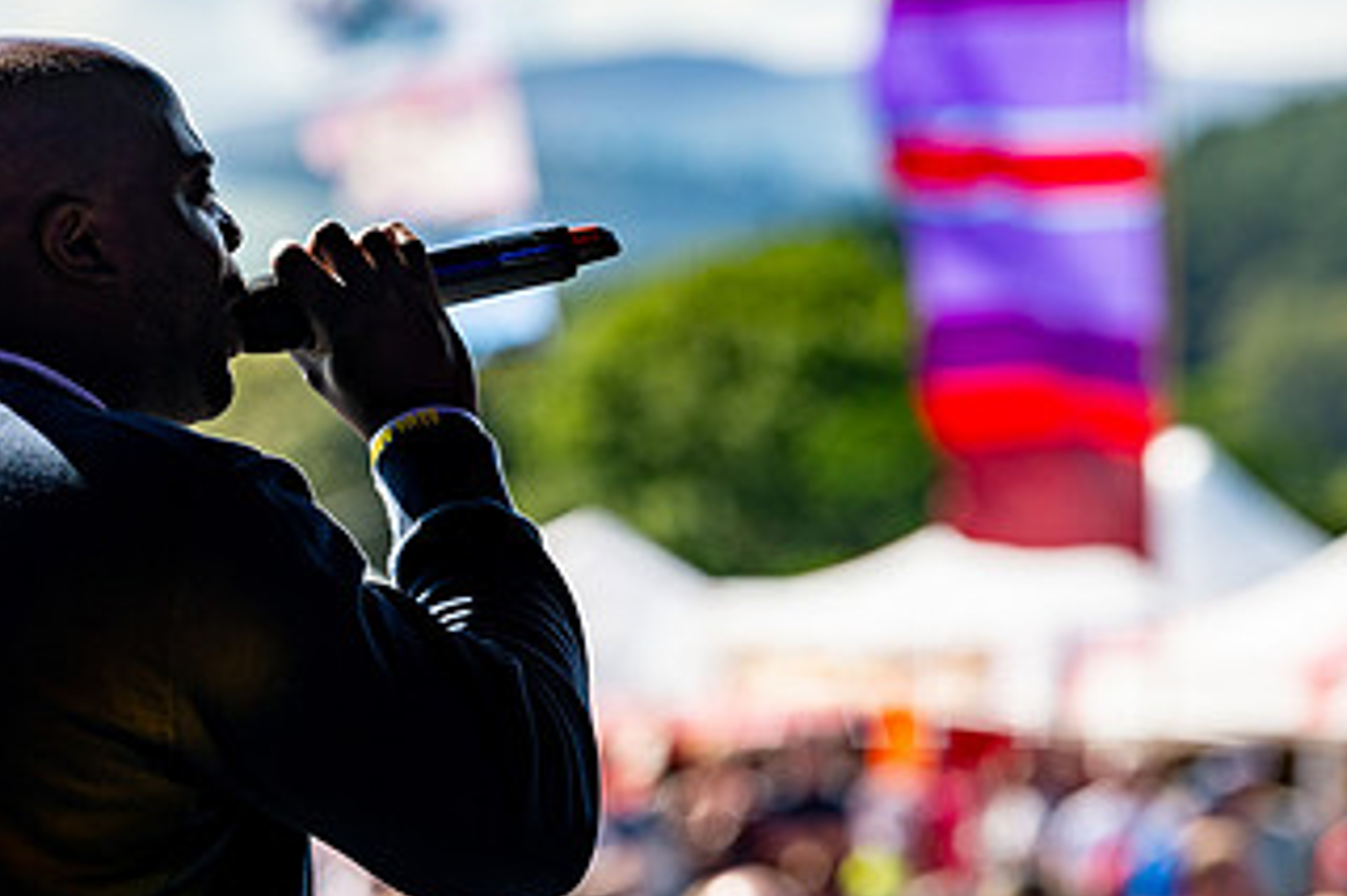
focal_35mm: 363
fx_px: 13575
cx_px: 177
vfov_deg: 3.8
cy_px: 210
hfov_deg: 5.7
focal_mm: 200
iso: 110
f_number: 5.6
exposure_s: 1/640
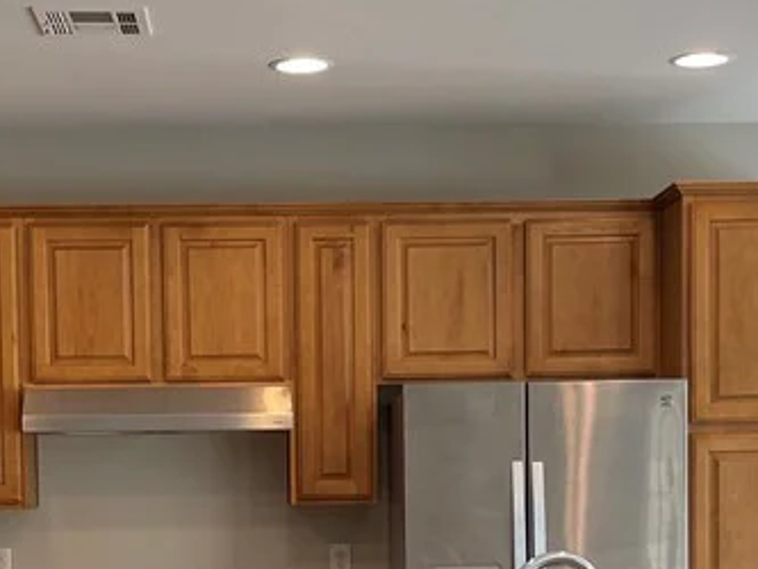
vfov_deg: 18.0
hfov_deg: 24.3
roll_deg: +1.2
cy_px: 558
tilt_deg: -2.9
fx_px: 1752
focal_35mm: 80
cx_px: 273
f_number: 1.6
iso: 50
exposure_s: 1/120
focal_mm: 4.2
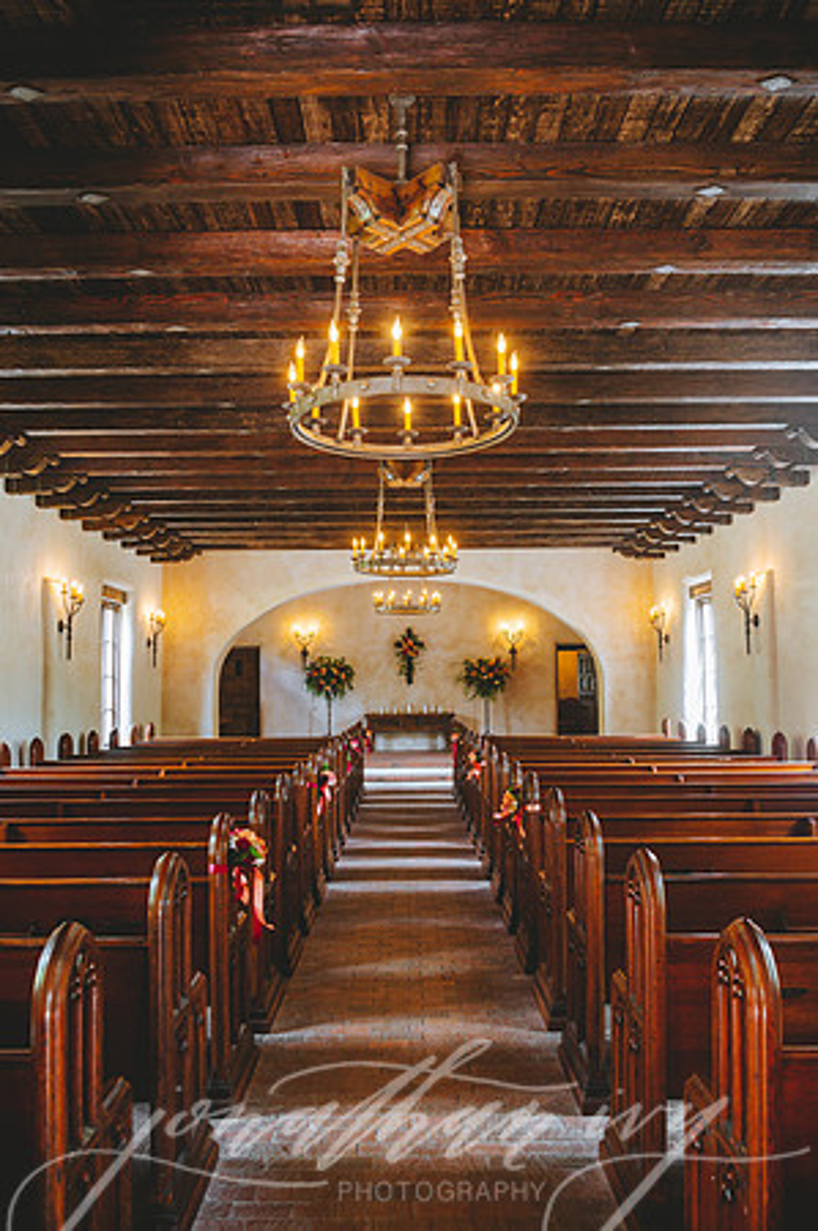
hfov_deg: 47.8
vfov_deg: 67.4
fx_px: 922
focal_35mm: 27
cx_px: 409
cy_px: 616
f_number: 4
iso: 1000
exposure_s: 1/80
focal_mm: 27
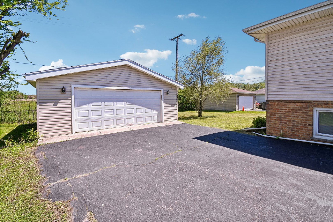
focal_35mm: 15
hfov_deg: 100.4
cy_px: 111
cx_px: 166
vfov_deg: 77.3
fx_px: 139
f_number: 8
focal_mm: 10
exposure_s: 1/200
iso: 100
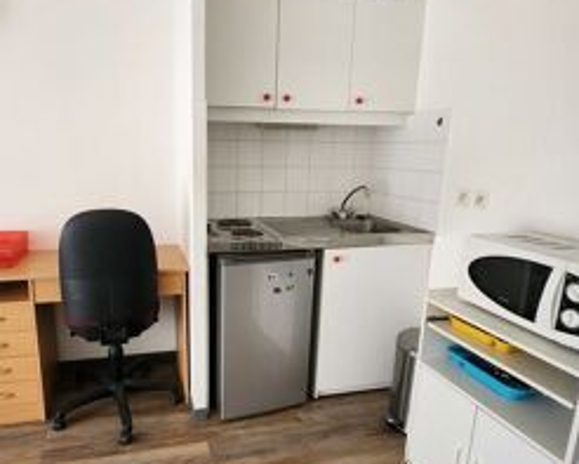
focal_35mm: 22
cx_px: 207
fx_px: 377
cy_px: 244
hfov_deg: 73.4
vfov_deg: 63.1
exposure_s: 1/50
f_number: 2.2
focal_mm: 1.7
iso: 160
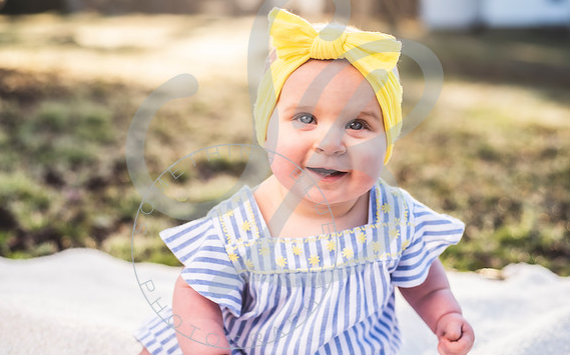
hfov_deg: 38.9
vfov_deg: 24.8
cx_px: 284
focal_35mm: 52
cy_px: 162
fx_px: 807
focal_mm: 50
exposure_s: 1/320
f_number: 2.8
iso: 100
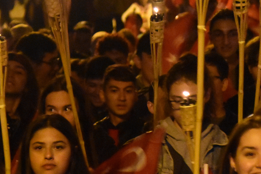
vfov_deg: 3.6
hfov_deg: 5.4
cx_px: 279
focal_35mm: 382
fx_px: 2769
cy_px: -21
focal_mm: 82
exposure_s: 1/40
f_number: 4
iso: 6400
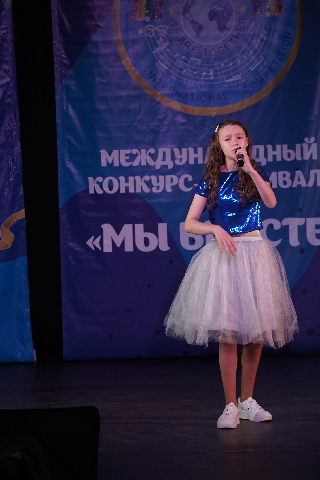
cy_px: 209
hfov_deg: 7.1
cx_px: 227
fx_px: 2573
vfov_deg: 10.7
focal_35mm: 193
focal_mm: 132
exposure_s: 1/250
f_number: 5.6
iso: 1600
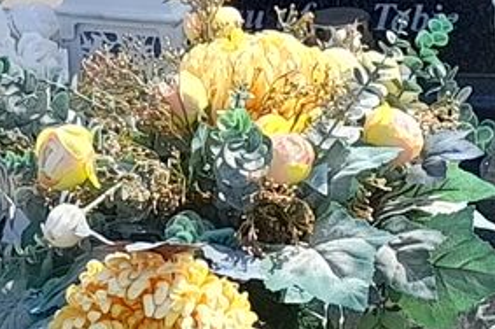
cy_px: 483
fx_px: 2527
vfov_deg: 7.3
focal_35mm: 184
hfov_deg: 11.2
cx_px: 259
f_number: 2
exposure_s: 1/377
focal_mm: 4.6
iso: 20
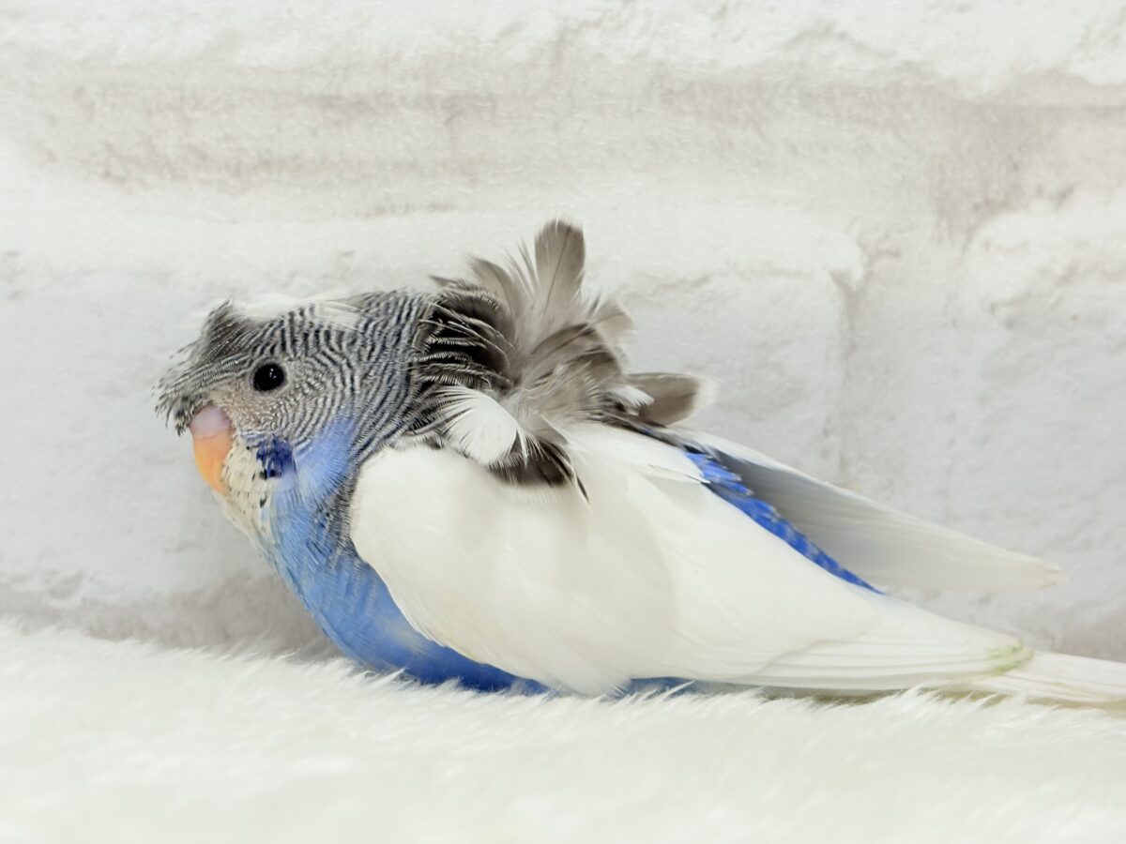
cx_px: 563
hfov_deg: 36.8
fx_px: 1691
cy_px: 422
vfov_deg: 28.0
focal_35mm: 52
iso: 80
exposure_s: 1/100
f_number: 1.6
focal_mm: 5.96
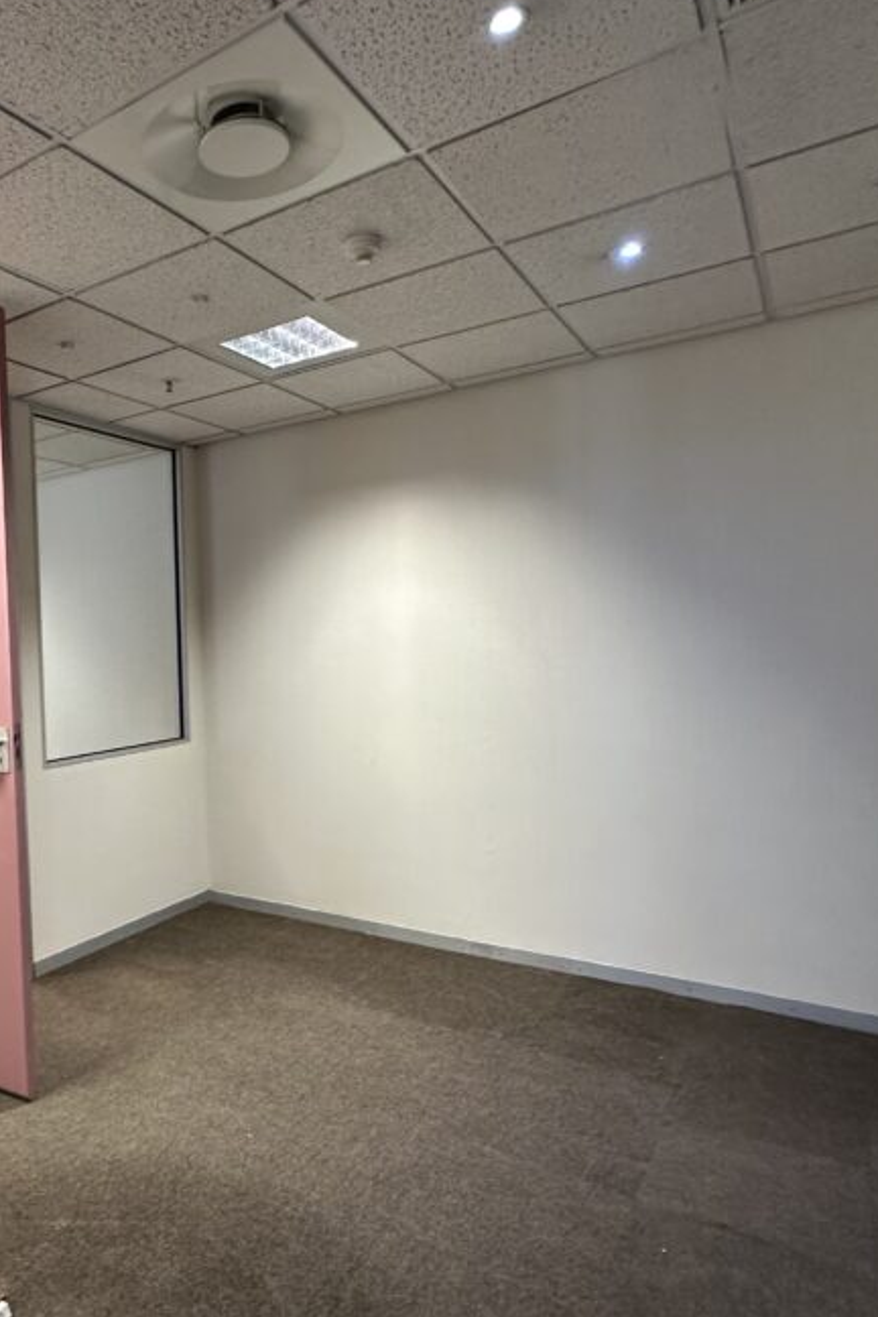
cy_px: 685
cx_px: 191
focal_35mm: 23
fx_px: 841
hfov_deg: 52.0
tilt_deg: -2.5
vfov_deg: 76.1
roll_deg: +1.7
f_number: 2.2
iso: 200
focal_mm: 2.22
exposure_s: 1/100
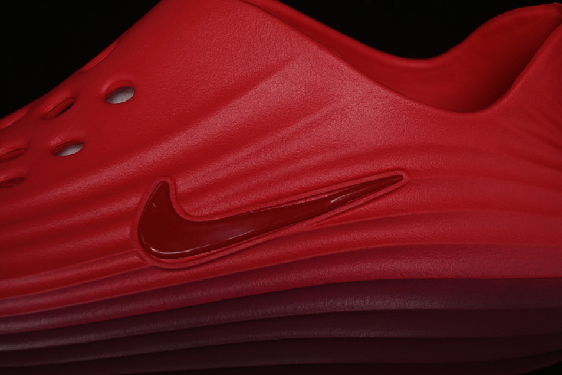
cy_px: 182
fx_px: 1327
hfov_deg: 23.9
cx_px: 267
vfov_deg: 16.1
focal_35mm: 85
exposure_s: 1/60
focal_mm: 50
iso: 160
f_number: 6.3
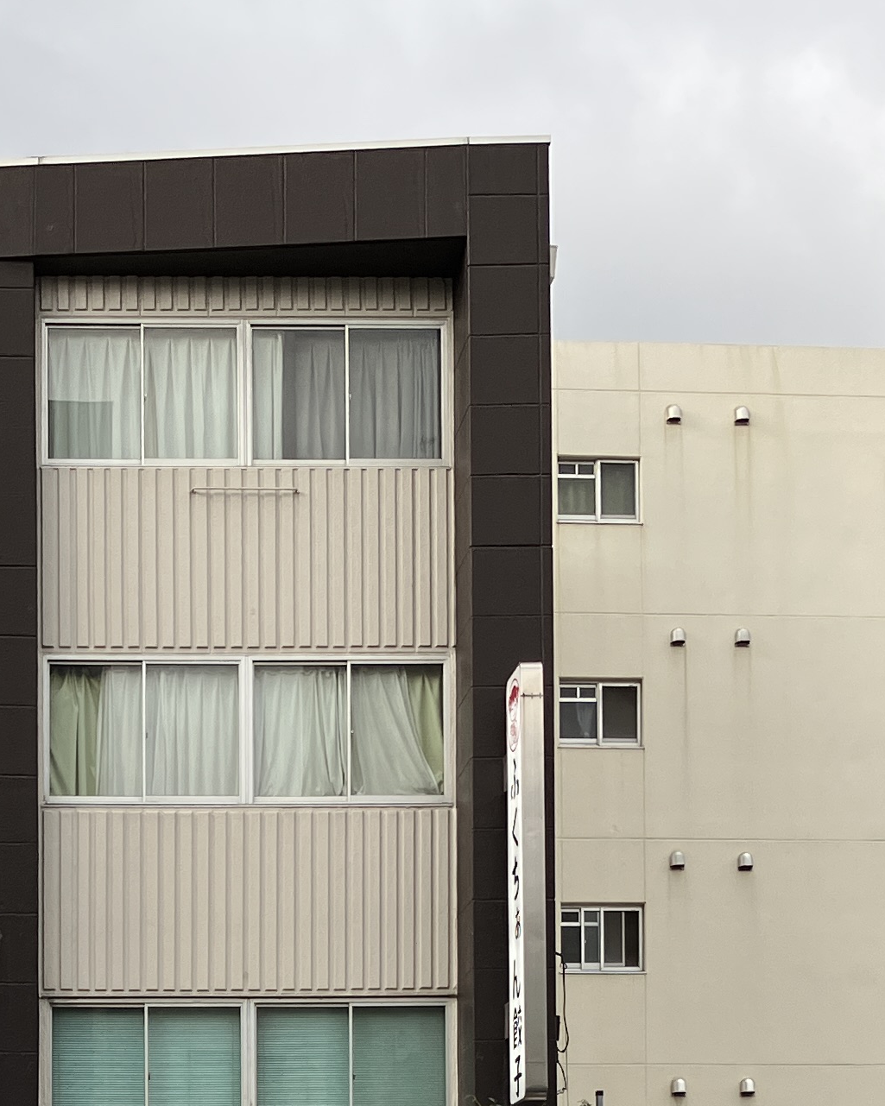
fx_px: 2815
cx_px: 114
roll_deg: -0.5
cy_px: 1299
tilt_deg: +2.3
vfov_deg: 20.8
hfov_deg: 17.6
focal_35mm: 86
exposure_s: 1/389
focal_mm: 3.99
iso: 32
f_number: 1.8
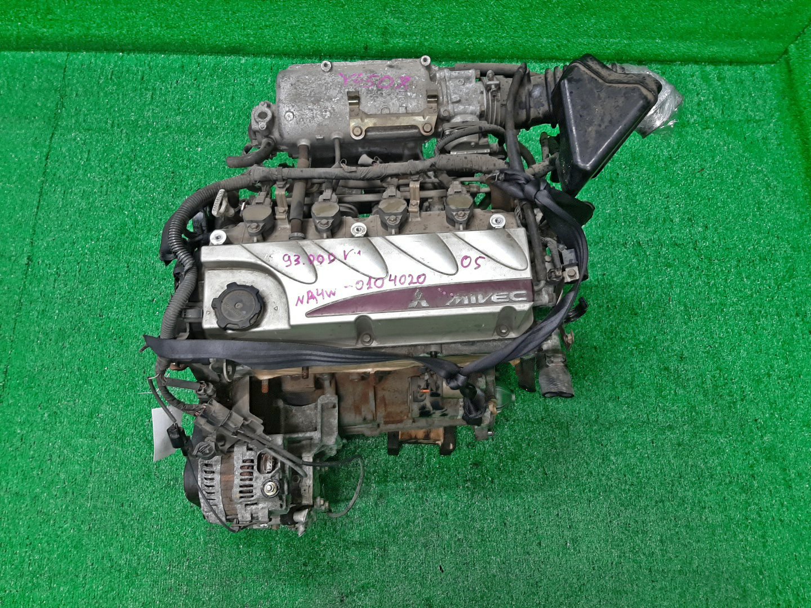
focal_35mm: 26
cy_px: 304
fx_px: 609
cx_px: 406
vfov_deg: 53.1
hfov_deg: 67.3
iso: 95
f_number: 1.7
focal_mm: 3.93
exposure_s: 1/50
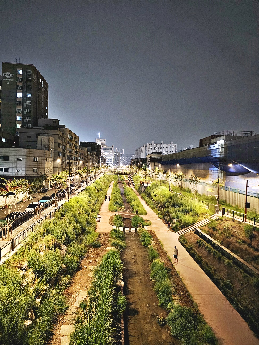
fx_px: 229
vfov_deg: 73.9
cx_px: 130
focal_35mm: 23
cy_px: 172
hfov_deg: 58.9
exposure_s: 1/24
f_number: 1.7
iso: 1000
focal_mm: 6.3
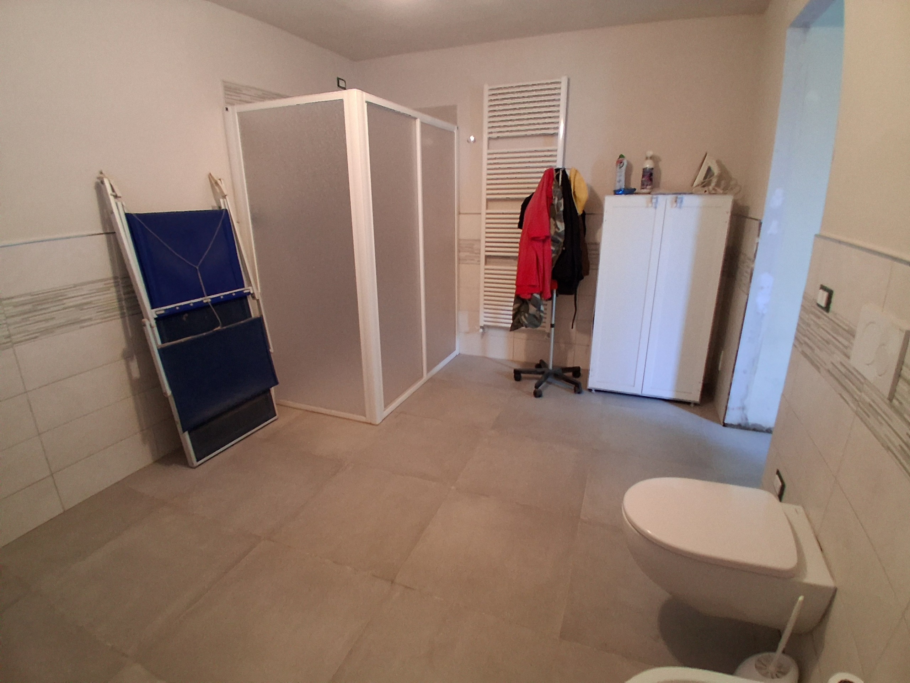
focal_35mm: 17
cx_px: 455
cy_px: 342
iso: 400
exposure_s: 1/33
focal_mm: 1.4
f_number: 2.2
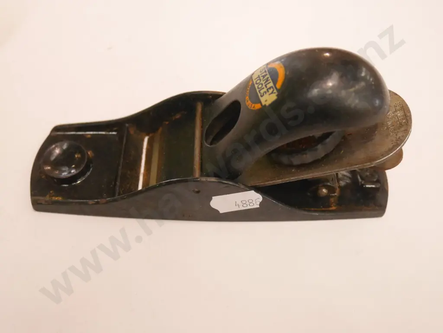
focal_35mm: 36
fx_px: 461
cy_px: 166
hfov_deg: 51.3
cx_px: 222
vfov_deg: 39.7
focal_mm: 18
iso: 3200
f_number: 4.2
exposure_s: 1/160
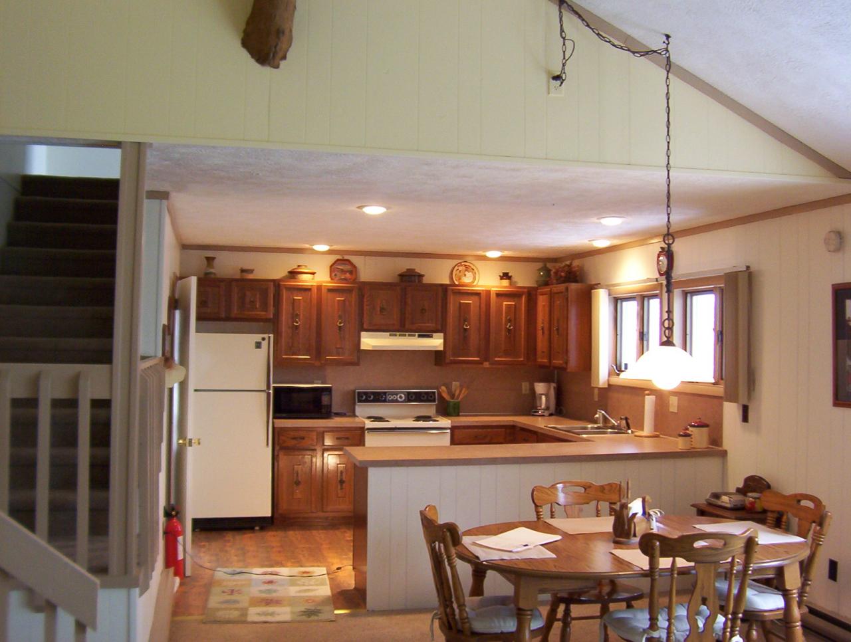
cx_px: 426
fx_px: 887
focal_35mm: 36
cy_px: 321
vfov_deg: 39.8
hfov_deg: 51.3
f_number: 2.76
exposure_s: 1/30
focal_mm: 5.54
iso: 140
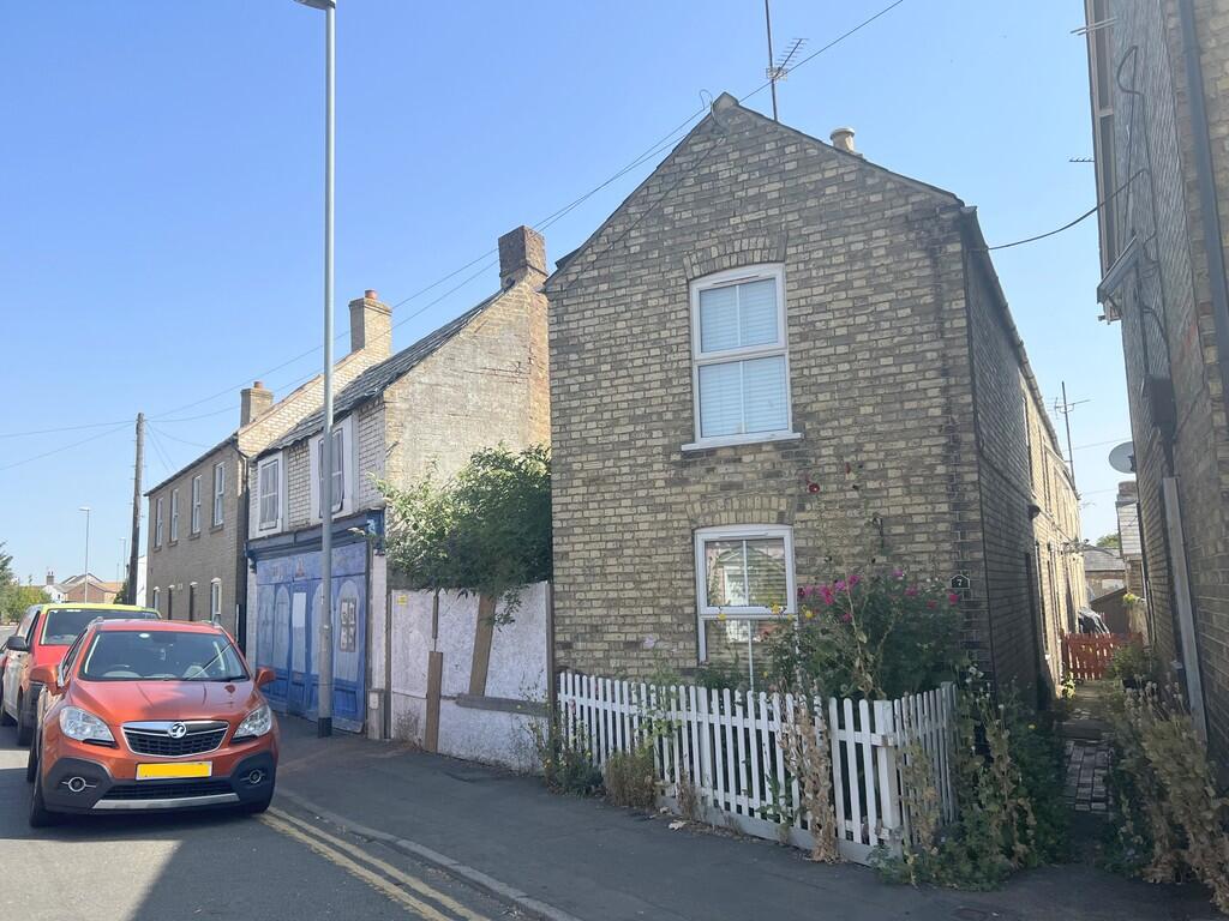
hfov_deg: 67.3
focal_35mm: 26
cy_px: 460
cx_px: 614
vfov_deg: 53.1
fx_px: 923
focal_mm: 5.7
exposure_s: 1/3257
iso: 50
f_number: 1.5
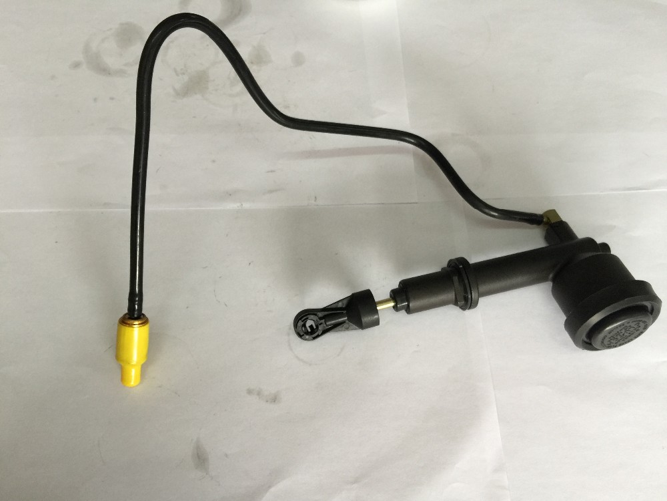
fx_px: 559
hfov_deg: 61.7
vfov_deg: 48.2
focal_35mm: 29
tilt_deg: -65.1
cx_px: 334
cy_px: 250
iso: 64
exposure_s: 1/33
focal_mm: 4.15
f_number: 2.2
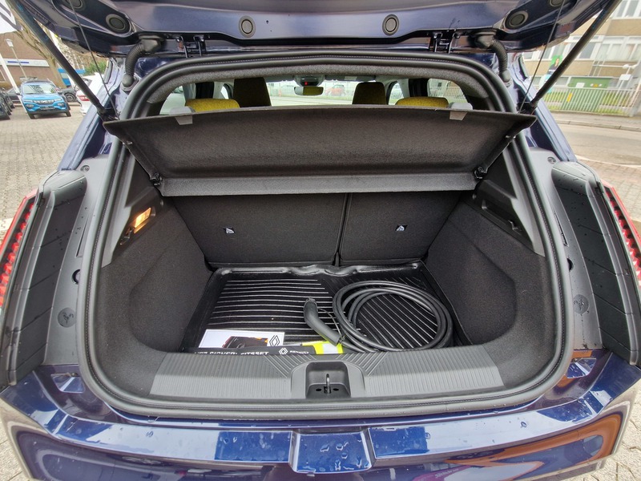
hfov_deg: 106.2
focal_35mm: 13
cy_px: 240
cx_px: 320
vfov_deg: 89.9
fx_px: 241
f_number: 2.2
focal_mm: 2.2
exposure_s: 1/50
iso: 80
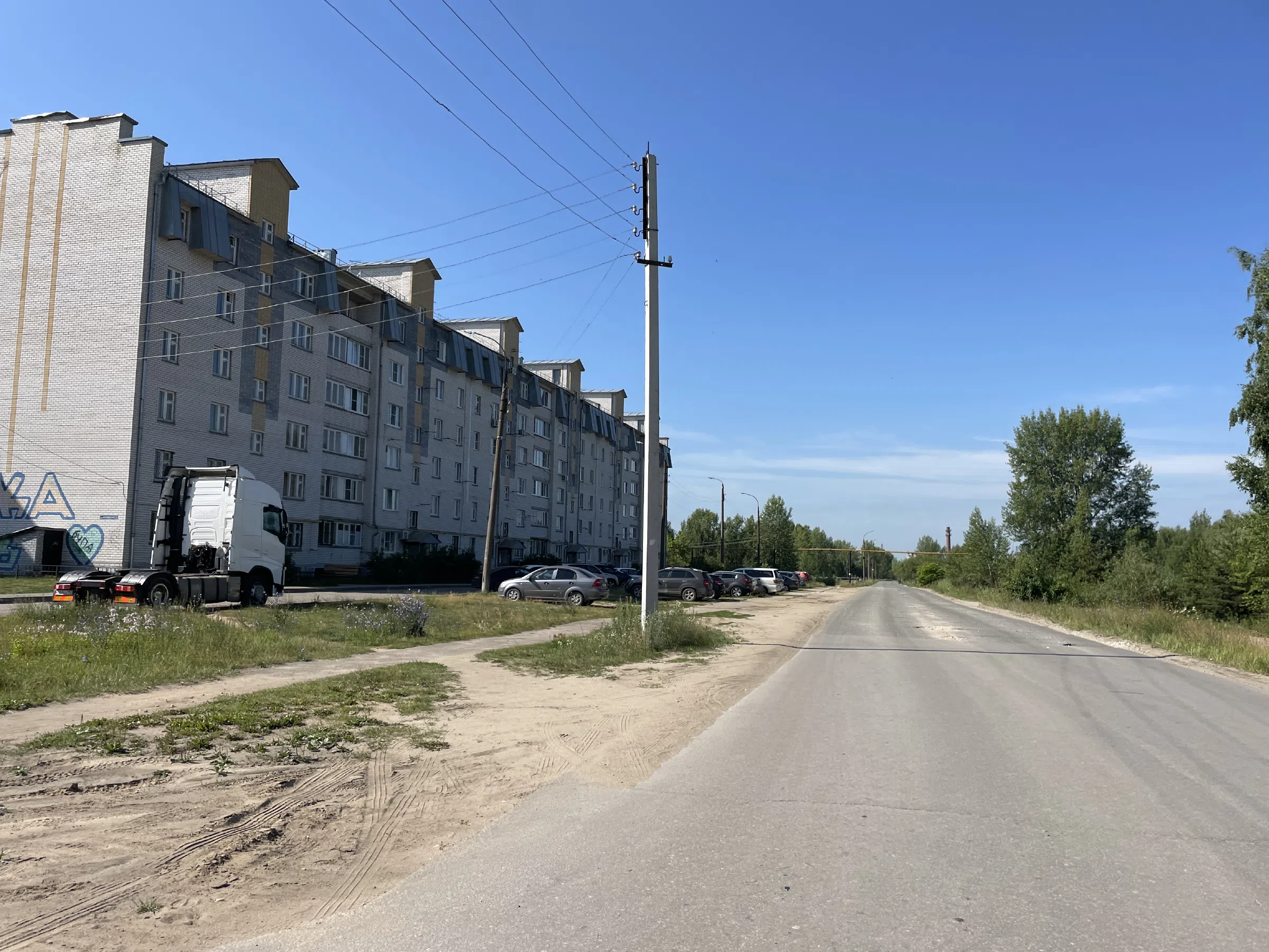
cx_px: 634
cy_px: 476
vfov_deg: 53.1
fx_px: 953
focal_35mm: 26
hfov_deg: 67.3
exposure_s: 1/3861
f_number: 1.6
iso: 32
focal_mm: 4.2
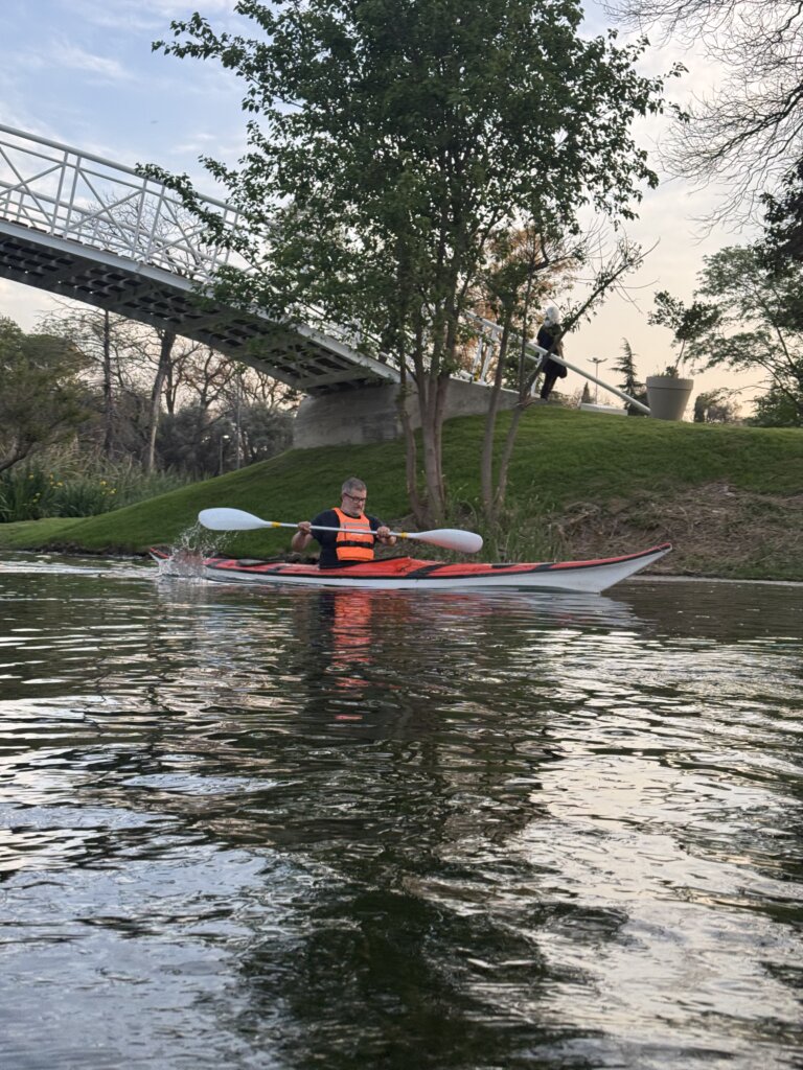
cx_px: 402
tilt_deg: -0.3
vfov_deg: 39.7
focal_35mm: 48
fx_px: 1485
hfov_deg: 30.3
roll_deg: -1.6
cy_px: 535
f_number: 1.78
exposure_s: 1/121
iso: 64
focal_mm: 6.76
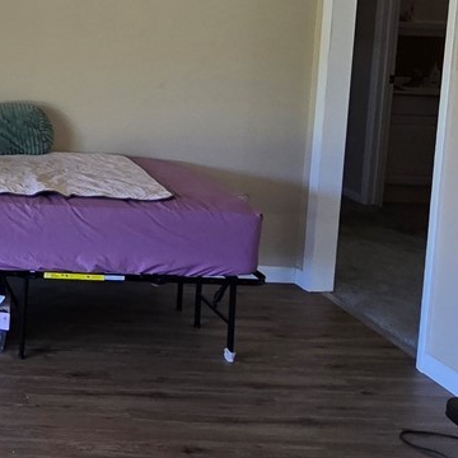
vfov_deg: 31.5
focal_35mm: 51
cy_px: 29
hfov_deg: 28.3
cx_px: -116
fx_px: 763
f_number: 2.2
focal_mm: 2.2
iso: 100
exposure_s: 1/60
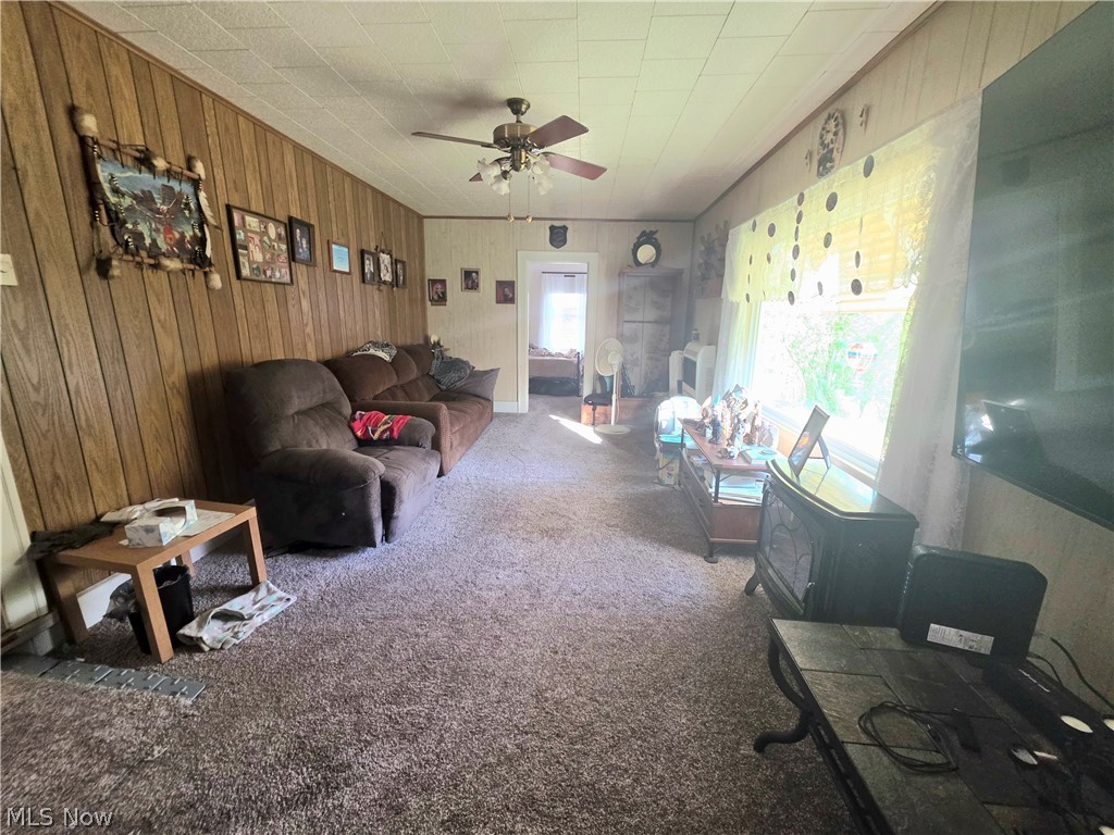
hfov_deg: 106.2
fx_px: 418
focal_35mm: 13
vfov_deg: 89.9
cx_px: 557
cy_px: 418
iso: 100
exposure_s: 1/30
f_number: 1.9
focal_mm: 2.2
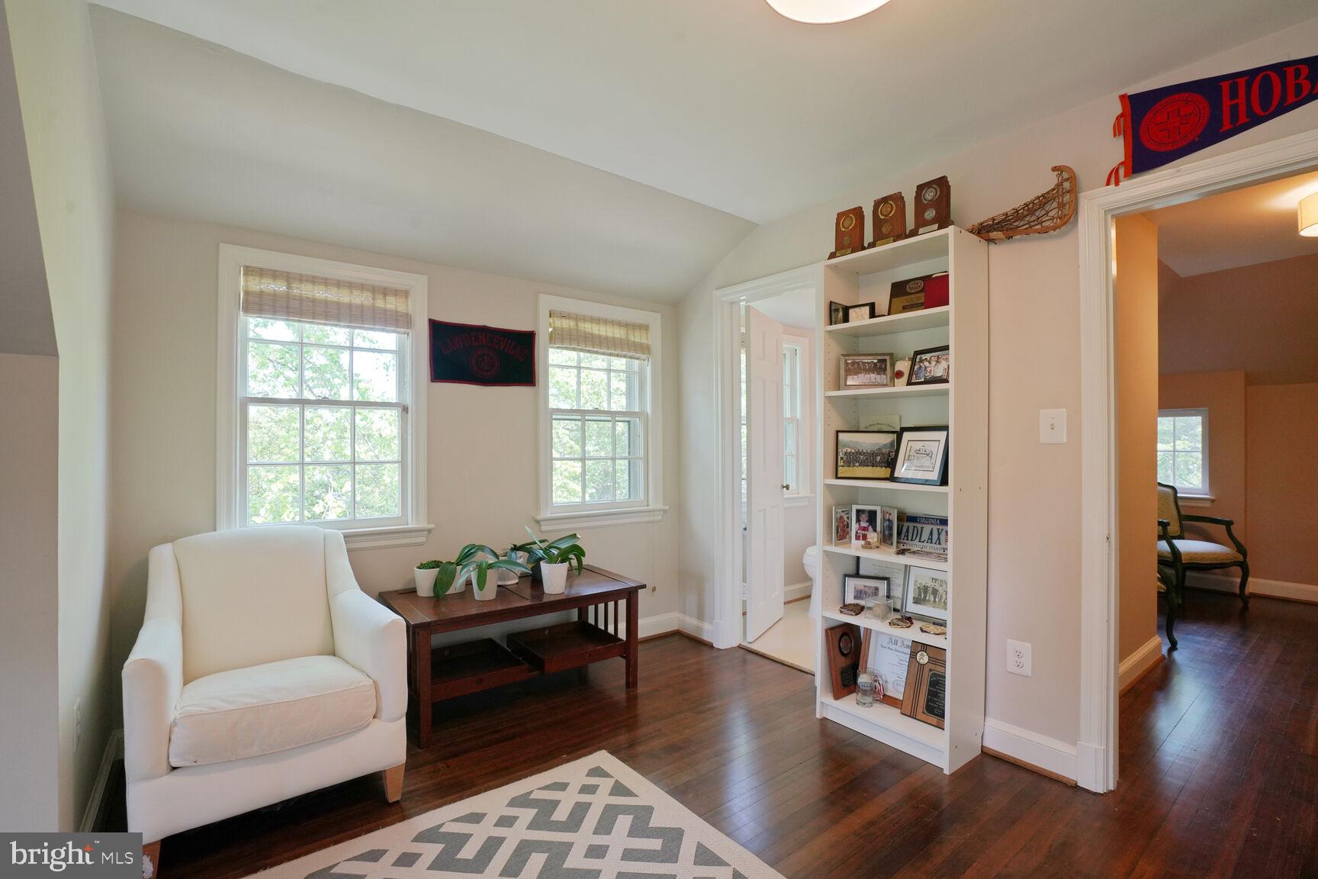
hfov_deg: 96.7
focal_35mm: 16
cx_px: 659
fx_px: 586
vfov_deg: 73.7
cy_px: 440
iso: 800
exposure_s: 1/20
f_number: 8
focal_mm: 16
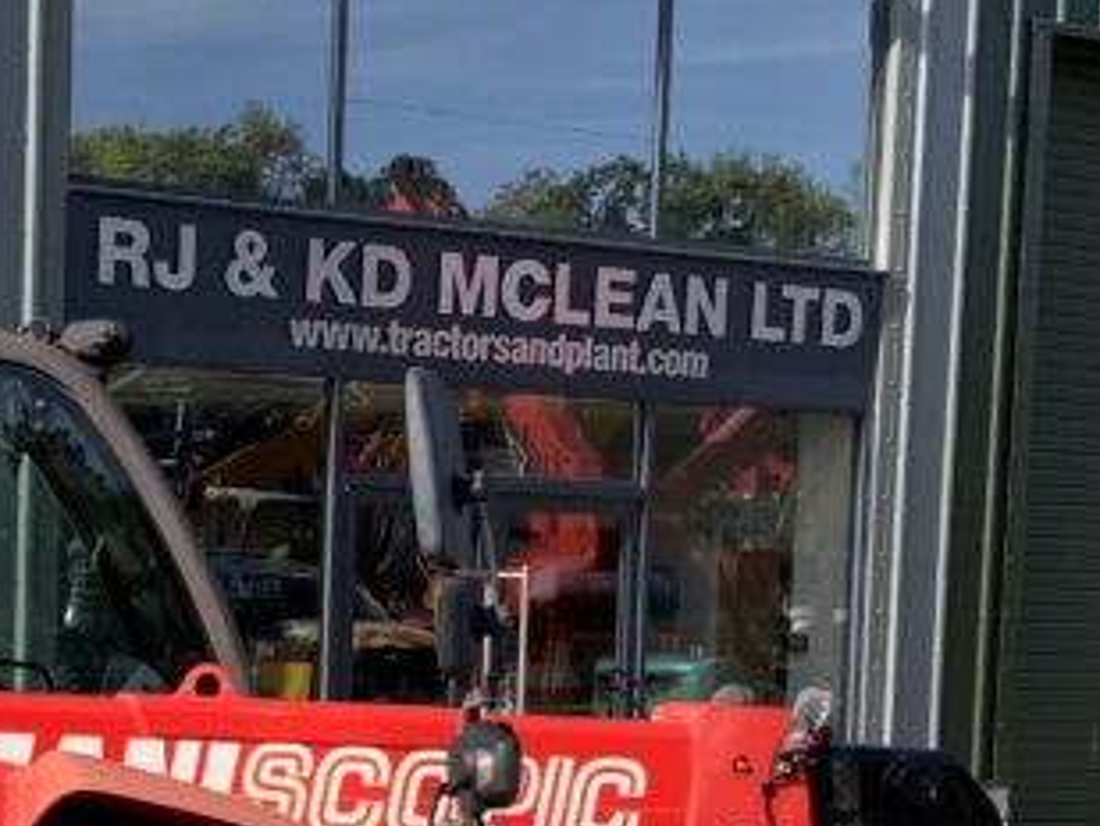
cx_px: 203
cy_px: 780
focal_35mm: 96
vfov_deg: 15.2
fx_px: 3052
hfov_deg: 20.2
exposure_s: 1/1144
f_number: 1.8
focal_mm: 3
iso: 16
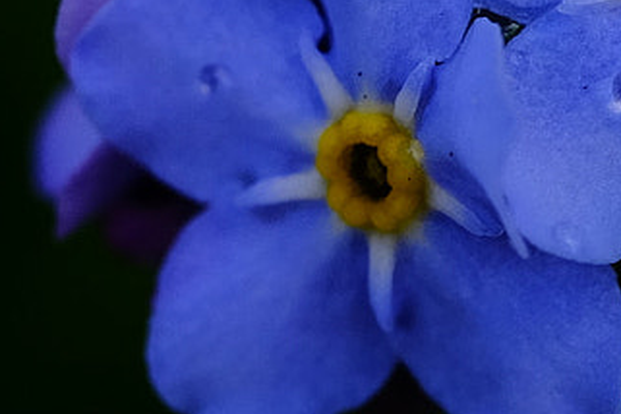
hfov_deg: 3.4
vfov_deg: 2.3
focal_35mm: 599
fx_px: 10332
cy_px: 99
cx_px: 903
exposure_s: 1/170
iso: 400
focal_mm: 80
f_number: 8
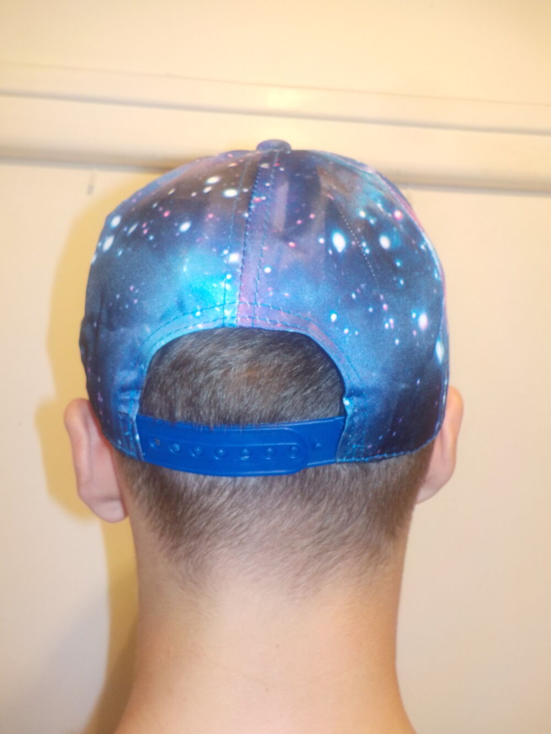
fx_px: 637
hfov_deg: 46.8
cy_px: 367
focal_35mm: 30
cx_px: 276
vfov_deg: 60.0
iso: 200
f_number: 3.3
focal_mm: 4.1
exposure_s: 1/30
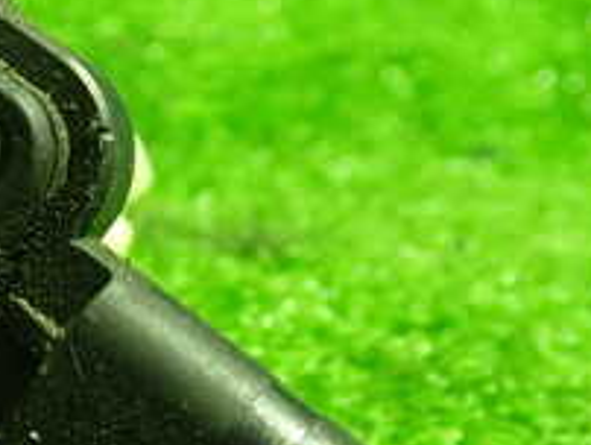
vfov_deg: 16.6
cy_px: 261
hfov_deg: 20.8
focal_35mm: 89
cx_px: -82
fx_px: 1521
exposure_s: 1/30
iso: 500
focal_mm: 5.4
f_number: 2.3
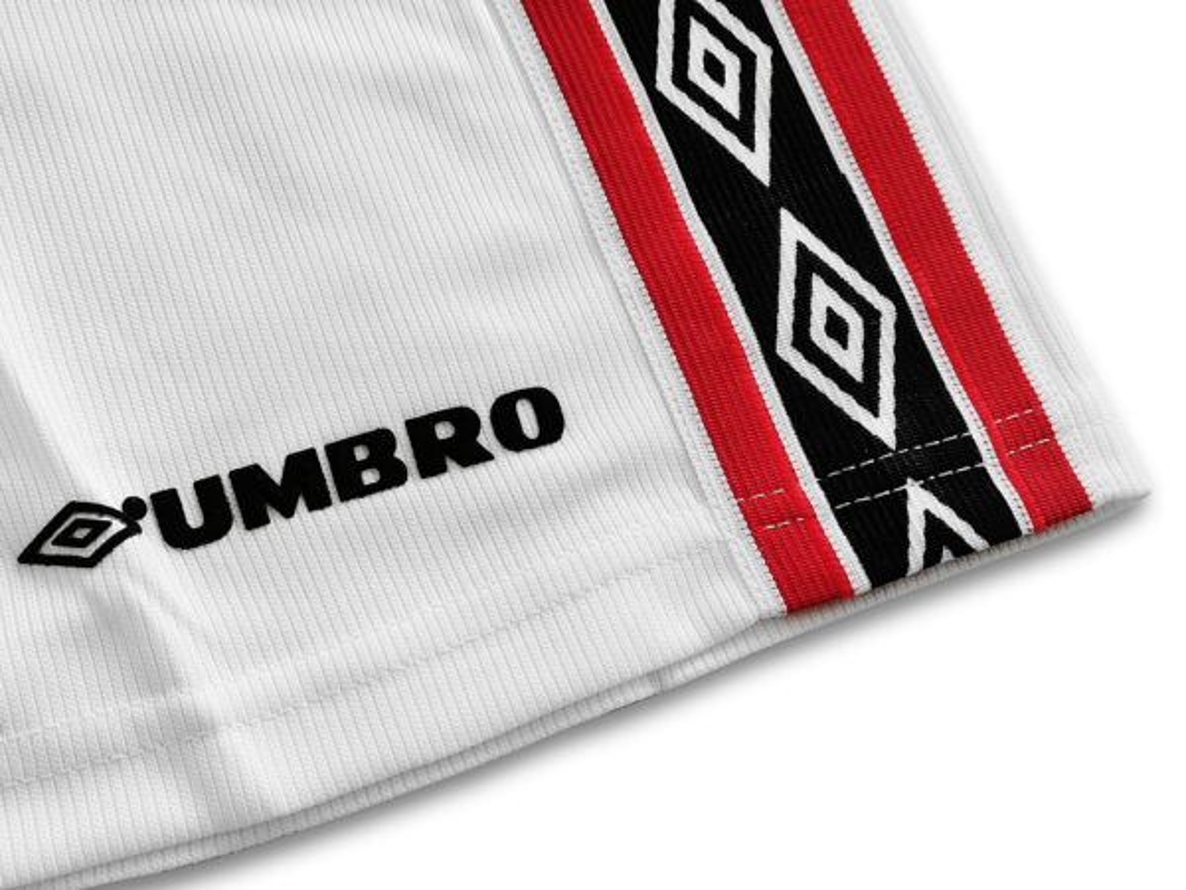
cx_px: 593
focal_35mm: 48
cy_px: 445
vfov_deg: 30.3
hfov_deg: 39.7
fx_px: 1645
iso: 50
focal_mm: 5.58
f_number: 1.8
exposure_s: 1/148
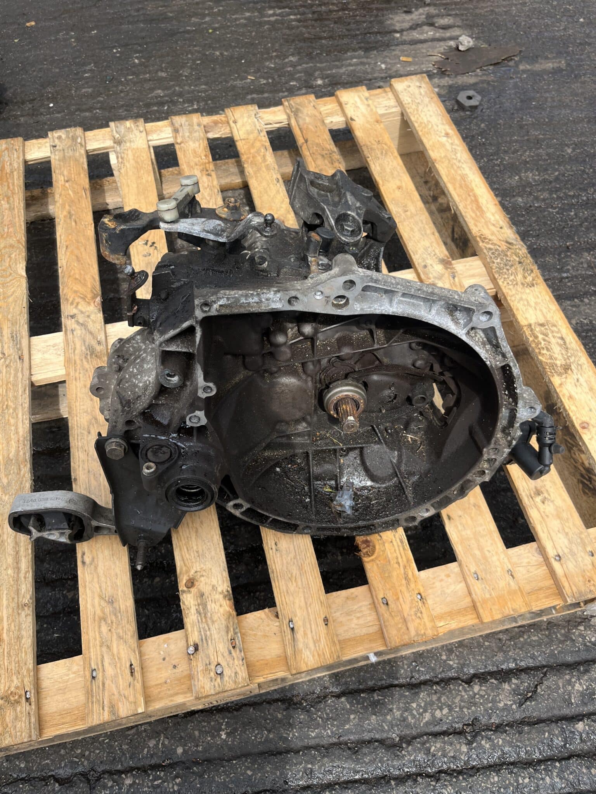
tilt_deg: -54.9
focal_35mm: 26
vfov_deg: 67.3
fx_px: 597
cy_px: 397
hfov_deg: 53.1
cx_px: 298
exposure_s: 1/1536
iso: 50
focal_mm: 5.1
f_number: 1.6
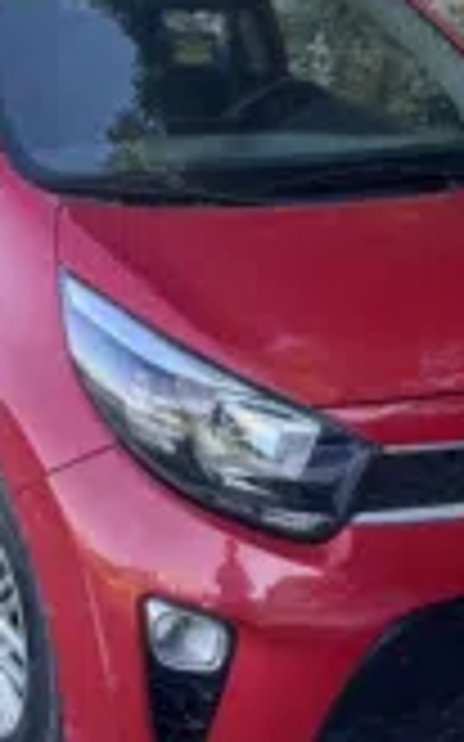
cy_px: 333
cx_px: 194
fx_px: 1357
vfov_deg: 30.6
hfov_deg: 19.4
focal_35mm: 67
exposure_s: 1/509
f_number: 1.5
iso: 50
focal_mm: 5.7
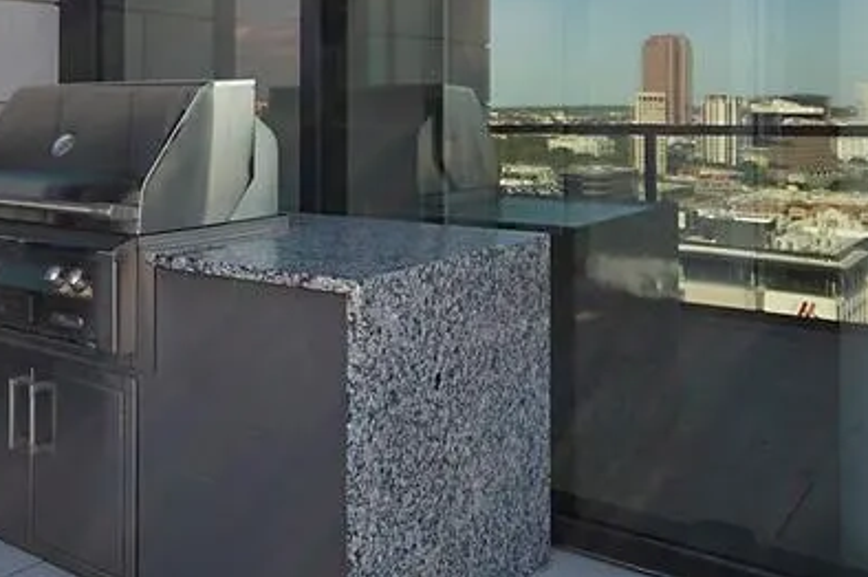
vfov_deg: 33.0
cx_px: 181
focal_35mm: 39
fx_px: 940
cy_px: 97
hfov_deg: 47.1
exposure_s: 1/80
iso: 100
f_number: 8
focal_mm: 10
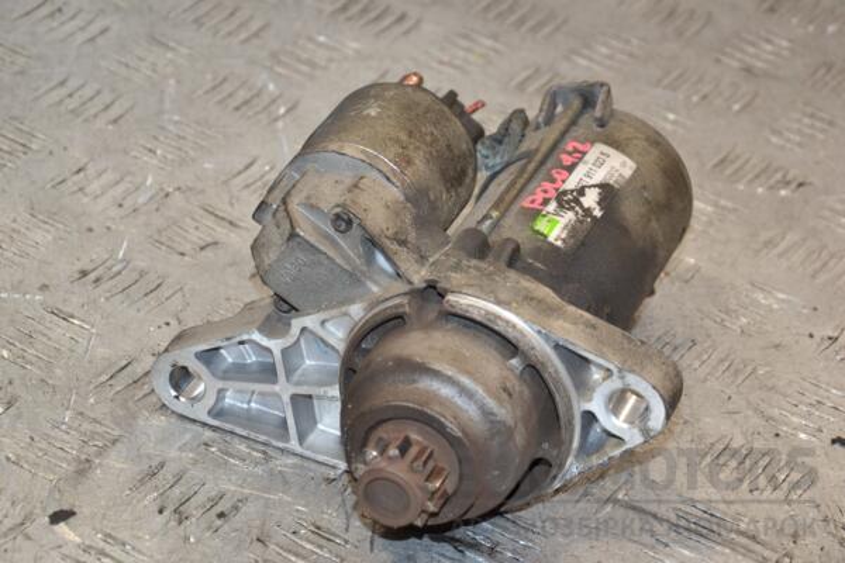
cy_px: 282
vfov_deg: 12.2
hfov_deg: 18.2
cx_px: 422
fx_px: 2640
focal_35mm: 112
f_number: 7.1
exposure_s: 1/200
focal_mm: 75
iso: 800
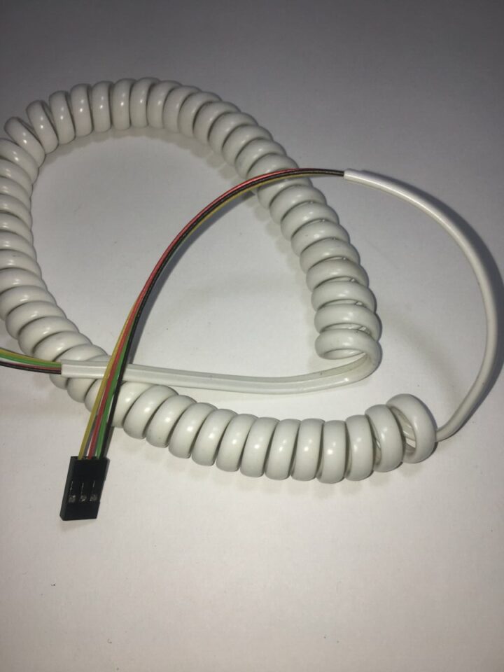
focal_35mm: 29
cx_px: 252
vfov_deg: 61.7
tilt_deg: -67.6
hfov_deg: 48.2
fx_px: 563
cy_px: 336
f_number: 2.2
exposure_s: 1/416
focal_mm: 4.15
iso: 25
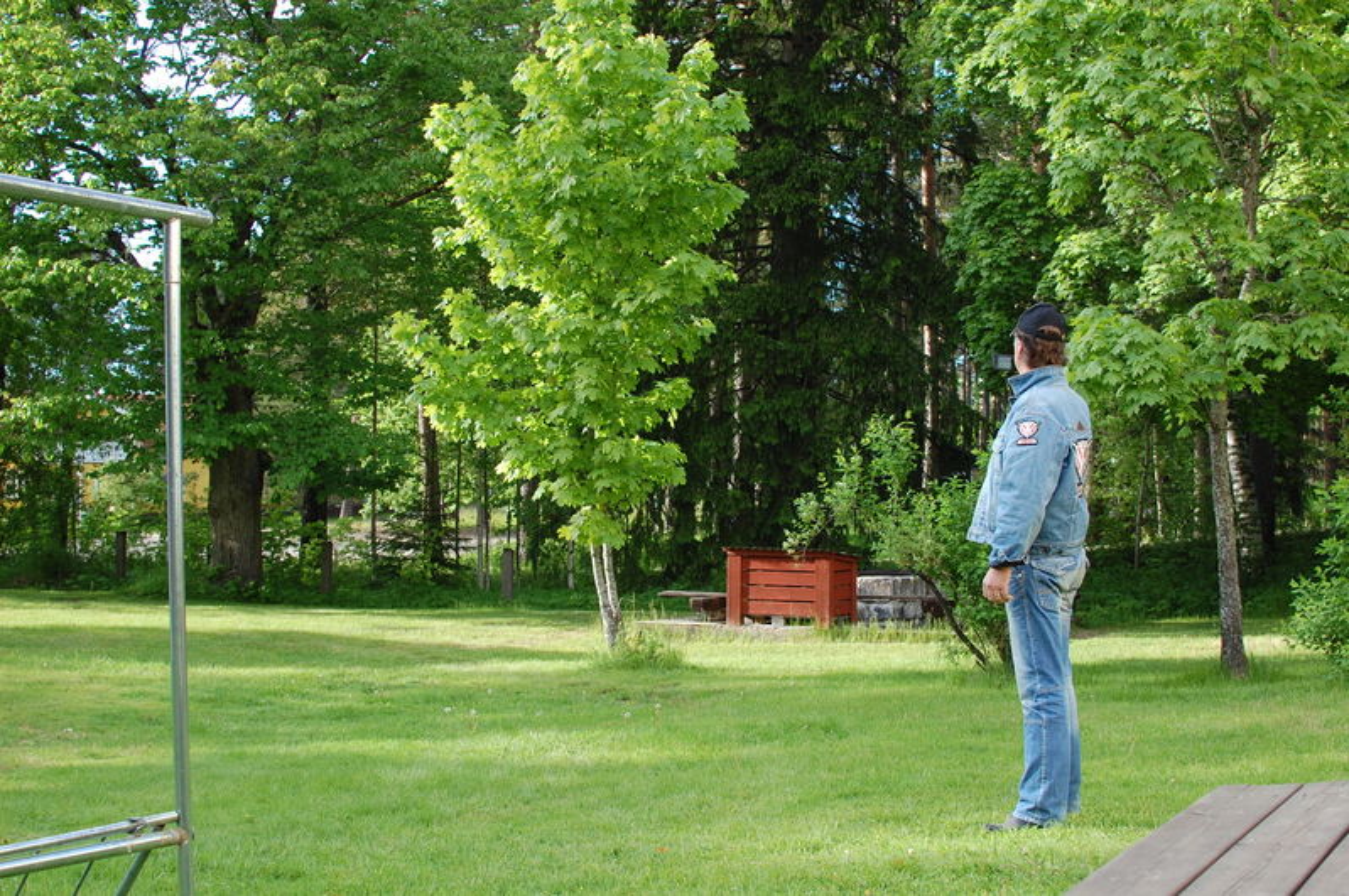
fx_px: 1965
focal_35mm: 52
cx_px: 674
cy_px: 448
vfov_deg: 25.7
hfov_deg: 37.9
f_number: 5.6
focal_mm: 35
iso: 320
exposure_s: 1/125
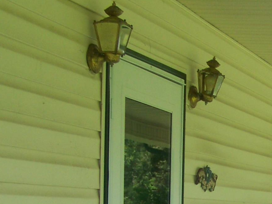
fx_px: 1022
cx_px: 323
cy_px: 323
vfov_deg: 10.9
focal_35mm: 130
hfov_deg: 14.7
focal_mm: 6.3
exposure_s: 1/160
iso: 64
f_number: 2.8
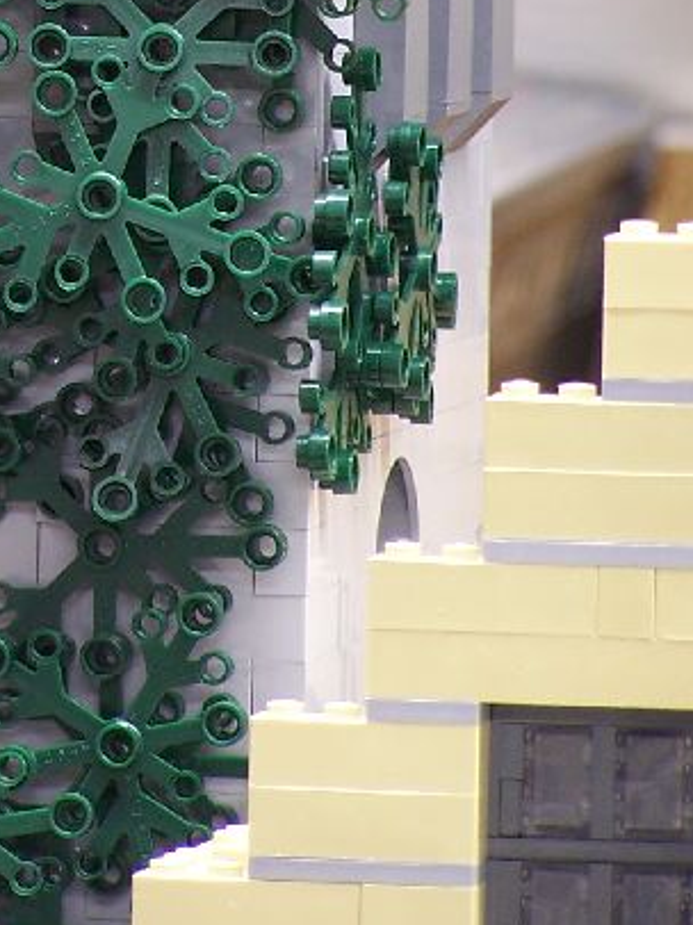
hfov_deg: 2.7
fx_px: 14697
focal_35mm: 550
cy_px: -146
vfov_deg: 3.6
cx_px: -164
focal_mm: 36.2
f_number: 3.2
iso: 80
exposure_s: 1/3
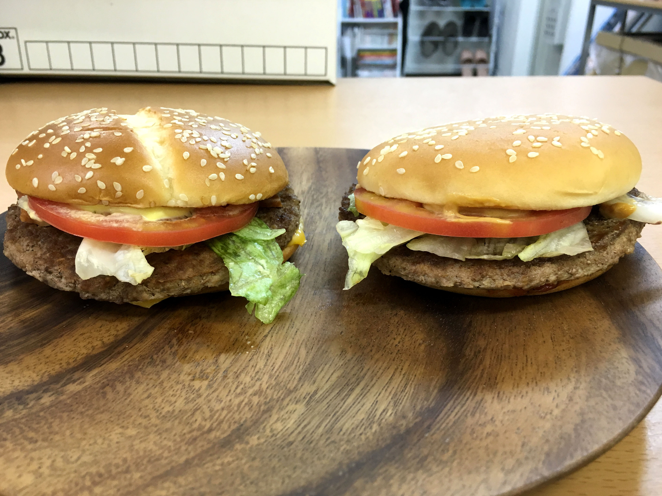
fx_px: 574
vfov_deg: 46.8
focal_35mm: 30
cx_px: 325
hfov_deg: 60.0
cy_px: 249
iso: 50
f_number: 2.2
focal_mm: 4.15
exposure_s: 1/33
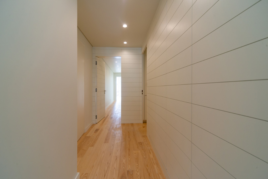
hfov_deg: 100.4
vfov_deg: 77.4
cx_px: 134
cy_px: 90
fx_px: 112
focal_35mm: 15
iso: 320
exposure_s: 1/25
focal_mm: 15
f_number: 8
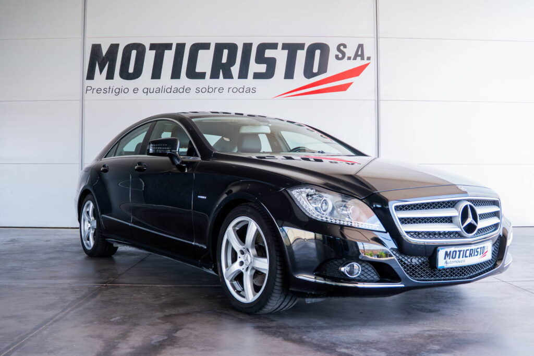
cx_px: 267
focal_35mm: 36
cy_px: 178
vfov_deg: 36.8
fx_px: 534
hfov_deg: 53.1
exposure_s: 1/640
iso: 800
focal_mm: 24
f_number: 2.8
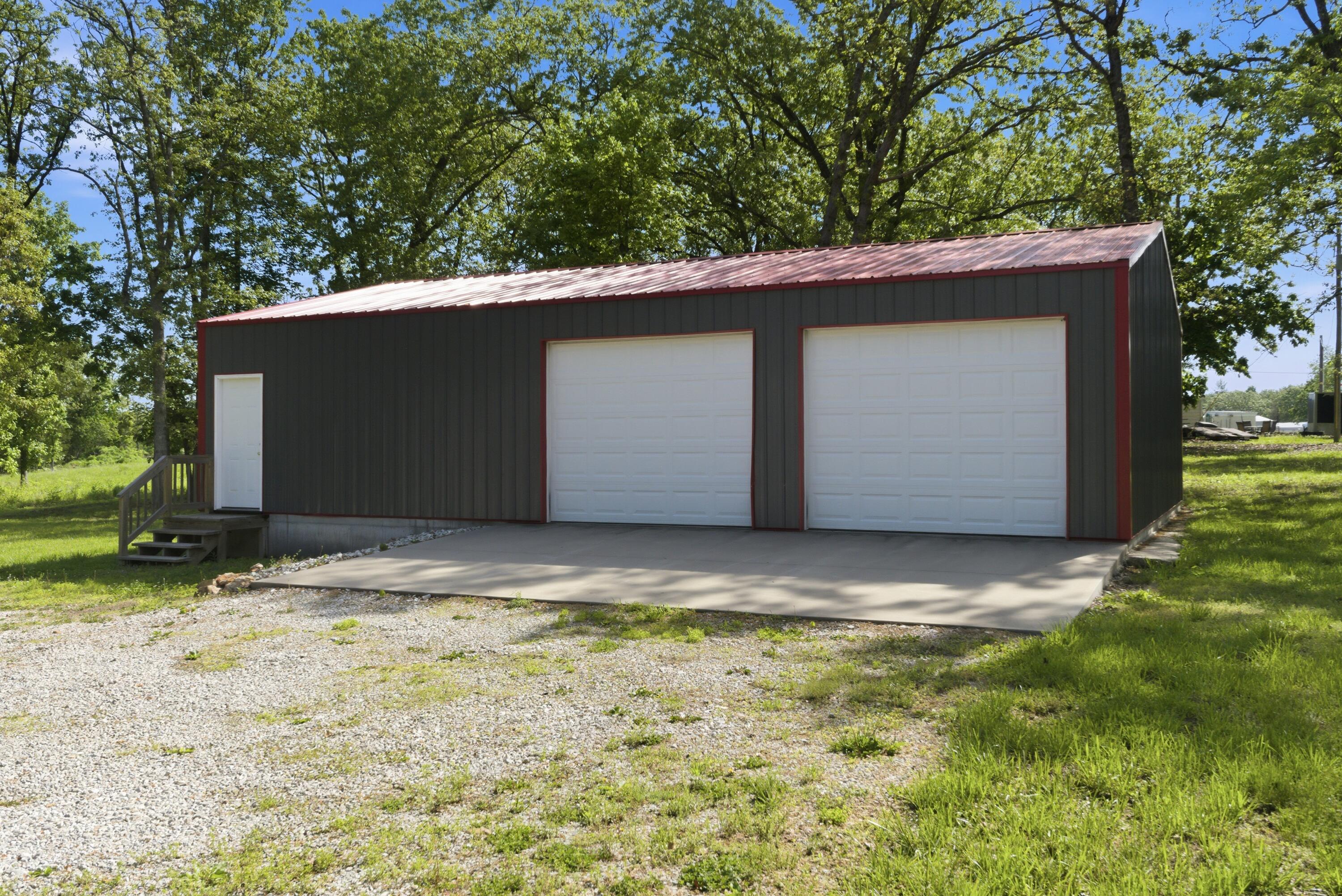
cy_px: 448
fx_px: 1119
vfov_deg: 43.6
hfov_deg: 61.9
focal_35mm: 30
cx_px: 671
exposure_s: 1/400
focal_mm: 20
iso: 320
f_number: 9
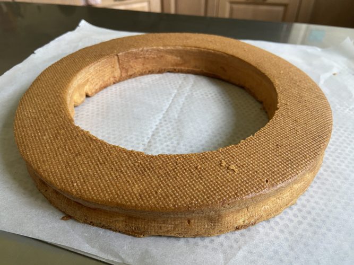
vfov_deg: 53.0
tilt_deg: -38.1
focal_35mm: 26
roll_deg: +1.3
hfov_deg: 67.3
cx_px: 177
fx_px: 266
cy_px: 132
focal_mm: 4.25
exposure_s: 1/60
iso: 160
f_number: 1.8
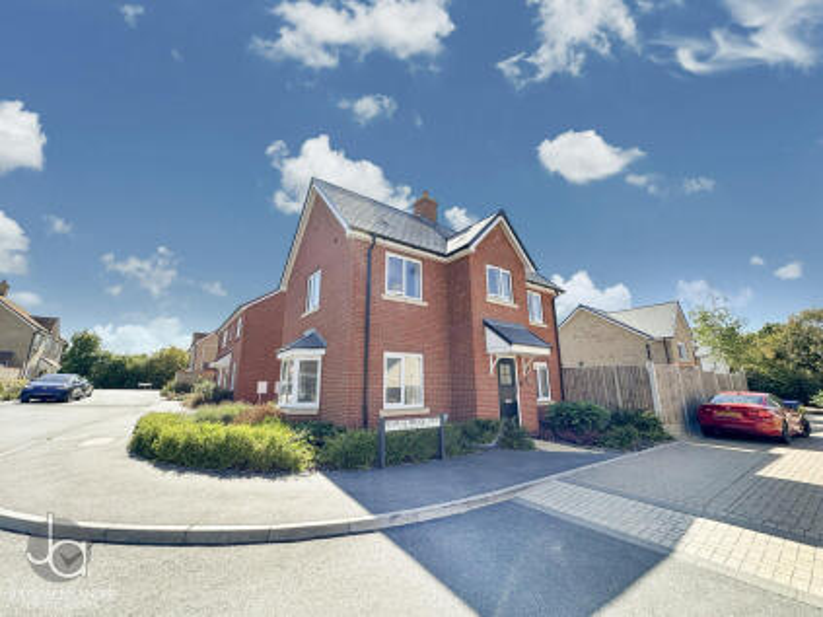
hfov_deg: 102.1
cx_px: 412
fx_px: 333
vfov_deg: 85.6
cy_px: 308
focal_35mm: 14
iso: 50
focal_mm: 2.22
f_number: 2.2
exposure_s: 1/1072
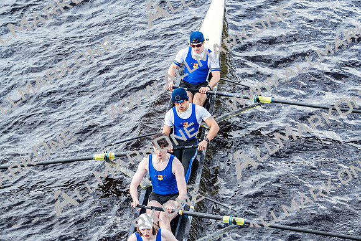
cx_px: 180
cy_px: 120
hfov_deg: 10.3
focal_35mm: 200
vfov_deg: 6.9
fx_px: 2006
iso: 1600
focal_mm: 200
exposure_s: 1/1250
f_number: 5.6
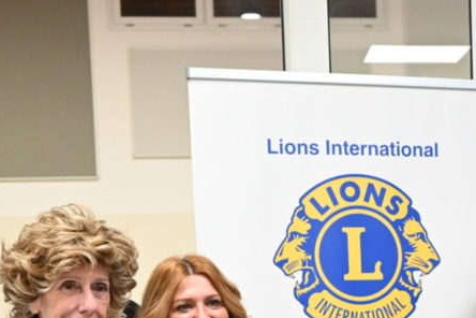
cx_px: 495
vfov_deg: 13.1
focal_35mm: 101
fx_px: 1335
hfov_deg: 19.5
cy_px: 407
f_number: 4.8
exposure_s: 1/125
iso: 2500
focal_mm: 35
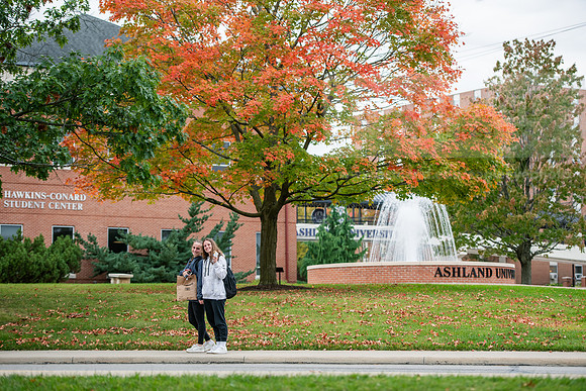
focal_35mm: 92
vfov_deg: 14.9
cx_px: 293
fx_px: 1498
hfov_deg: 22.1
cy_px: 196
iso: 200
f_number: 3.2
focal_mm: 92
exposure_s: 1/400
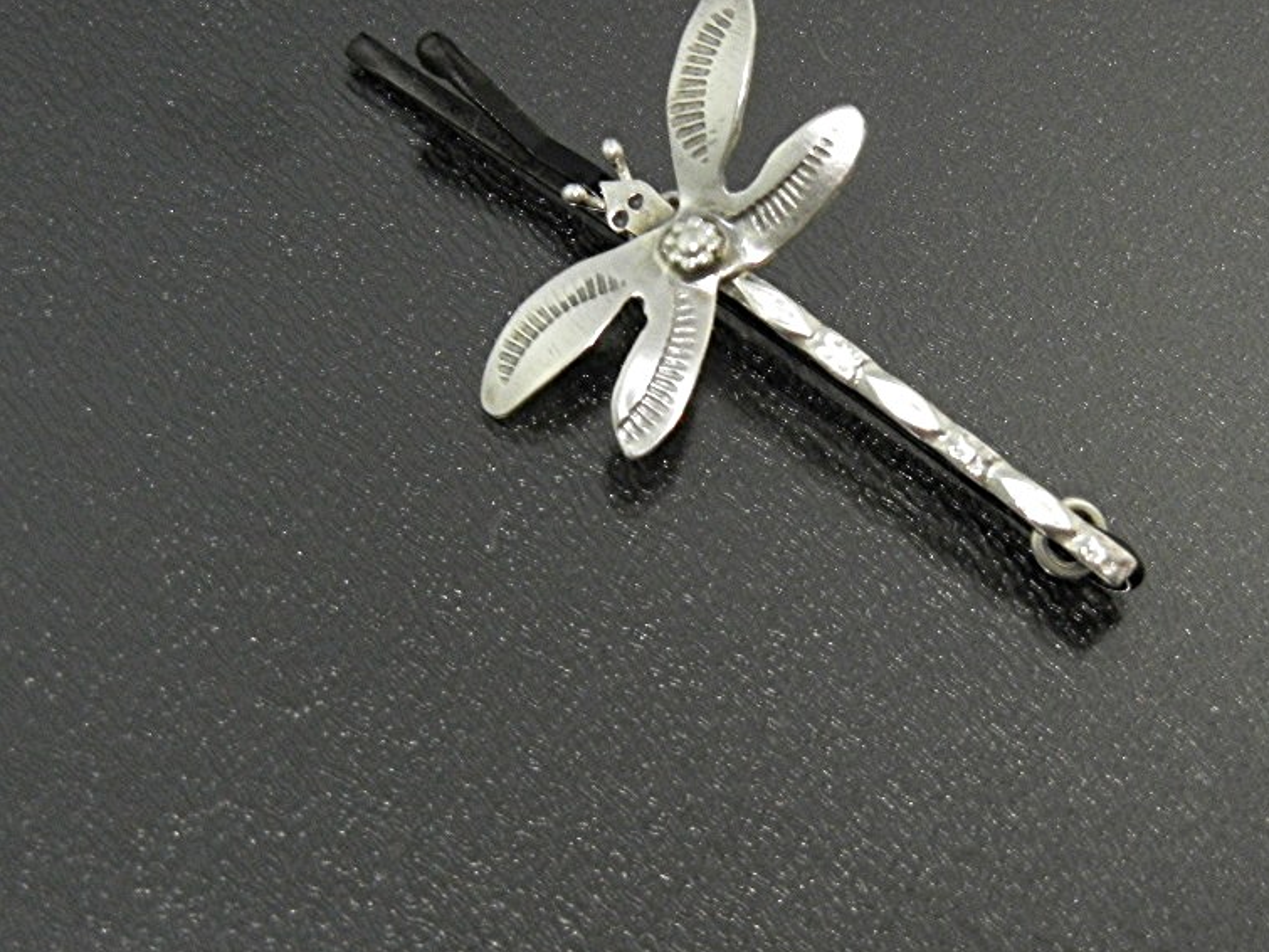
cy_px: 373
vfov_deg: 18.4
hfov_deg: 24.4
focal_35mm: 80
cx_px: 751
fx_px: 2932
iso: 731
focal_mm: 10.6
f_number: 8
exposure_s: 1/30
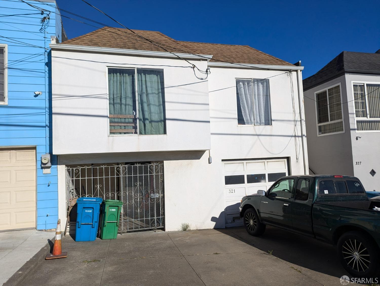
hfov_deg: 71.5
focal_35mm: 24
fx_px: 264
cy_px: 143
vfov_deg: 56.9
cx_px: 190
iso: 75
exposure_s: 1/5952
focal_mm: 6.81
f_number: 1.85
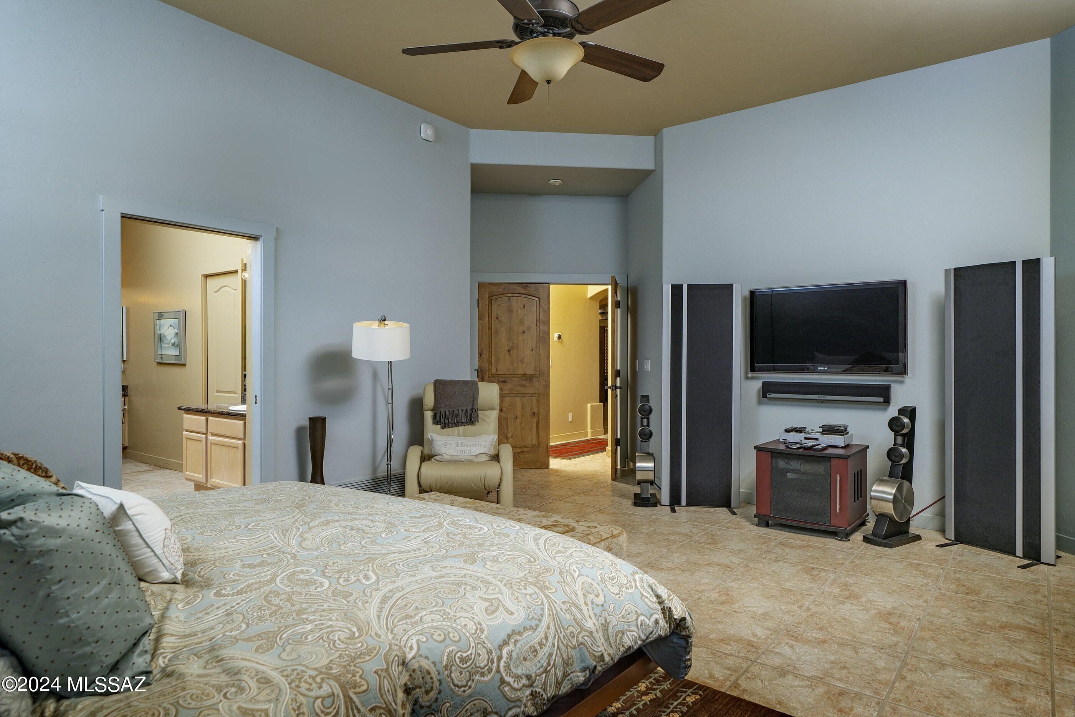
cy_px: 358
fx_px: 597
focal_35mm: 20
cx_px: 538
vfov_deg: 61.9
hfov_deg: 84.0
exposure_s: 1/125
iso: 200
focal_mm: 20
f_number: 5
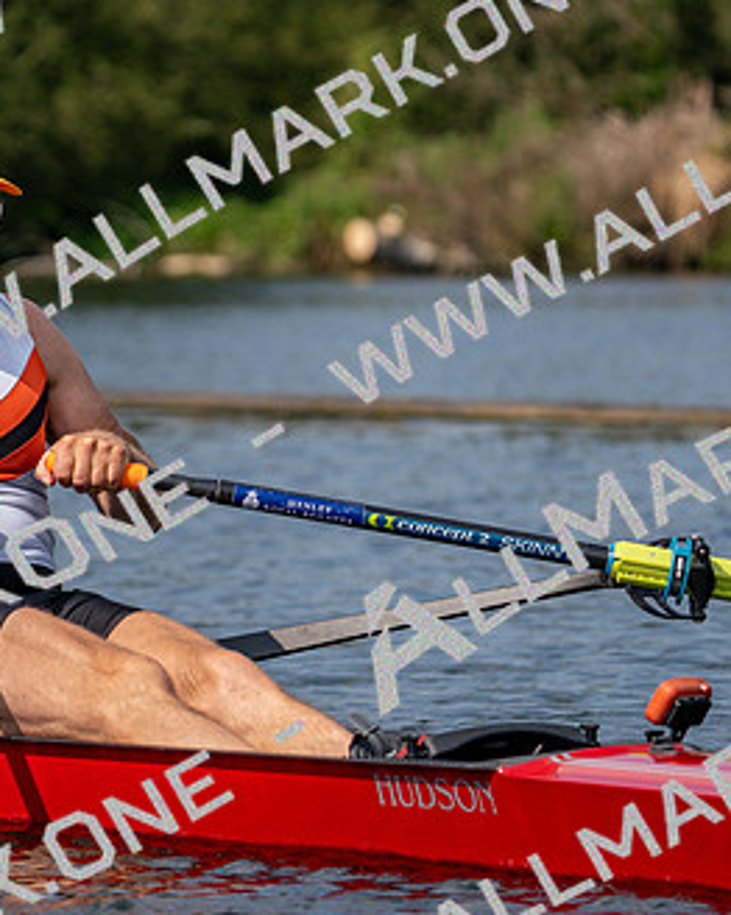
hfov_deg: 4.7
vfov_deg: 5.8
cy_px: 451
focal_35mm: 332
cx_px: 126
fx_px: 8987
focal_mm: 200
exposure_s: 1/1600
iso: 200
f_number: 5.6
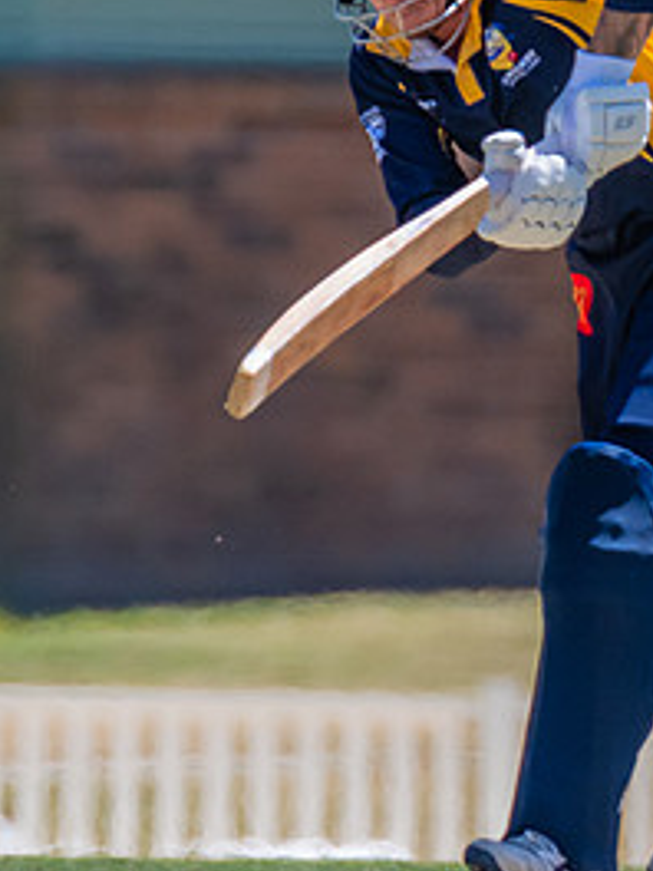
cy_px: 250
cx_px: 553
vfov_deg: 0.8
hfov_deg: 0.6
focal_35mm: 2420
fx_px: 60868
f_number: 7.1
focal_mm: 600
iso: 640
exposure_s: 1/2000
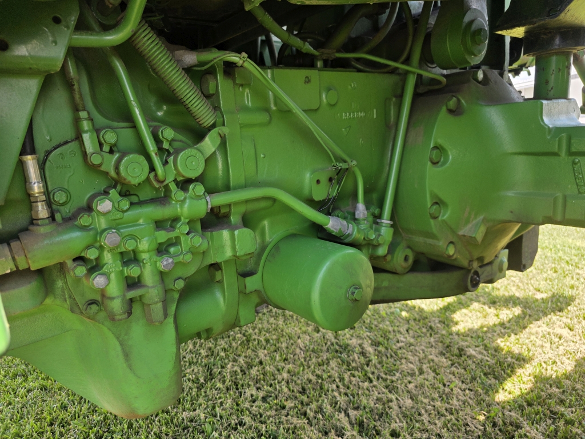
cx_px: 292
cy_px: 220
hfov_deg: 73.9
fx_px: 389
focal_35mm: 23
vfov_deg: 58.9
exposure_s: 1/359
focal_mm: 6.3
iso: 40
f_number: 1.7
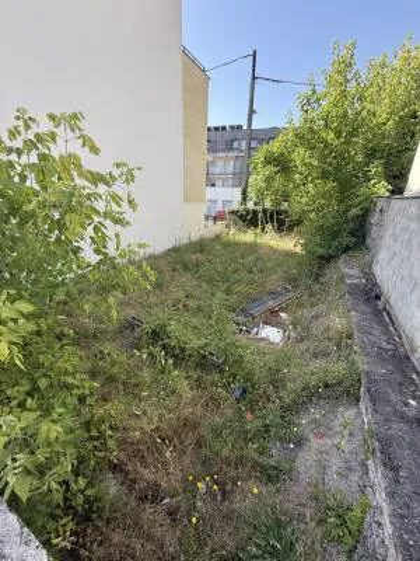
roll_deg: -2.4
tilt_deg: -19.5
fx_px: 226
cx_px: 210
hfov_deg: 85.7
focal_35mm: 14
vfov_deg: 102.1
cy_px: 280
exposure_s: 1/400
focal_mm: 2.22
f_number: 2.2
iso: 50
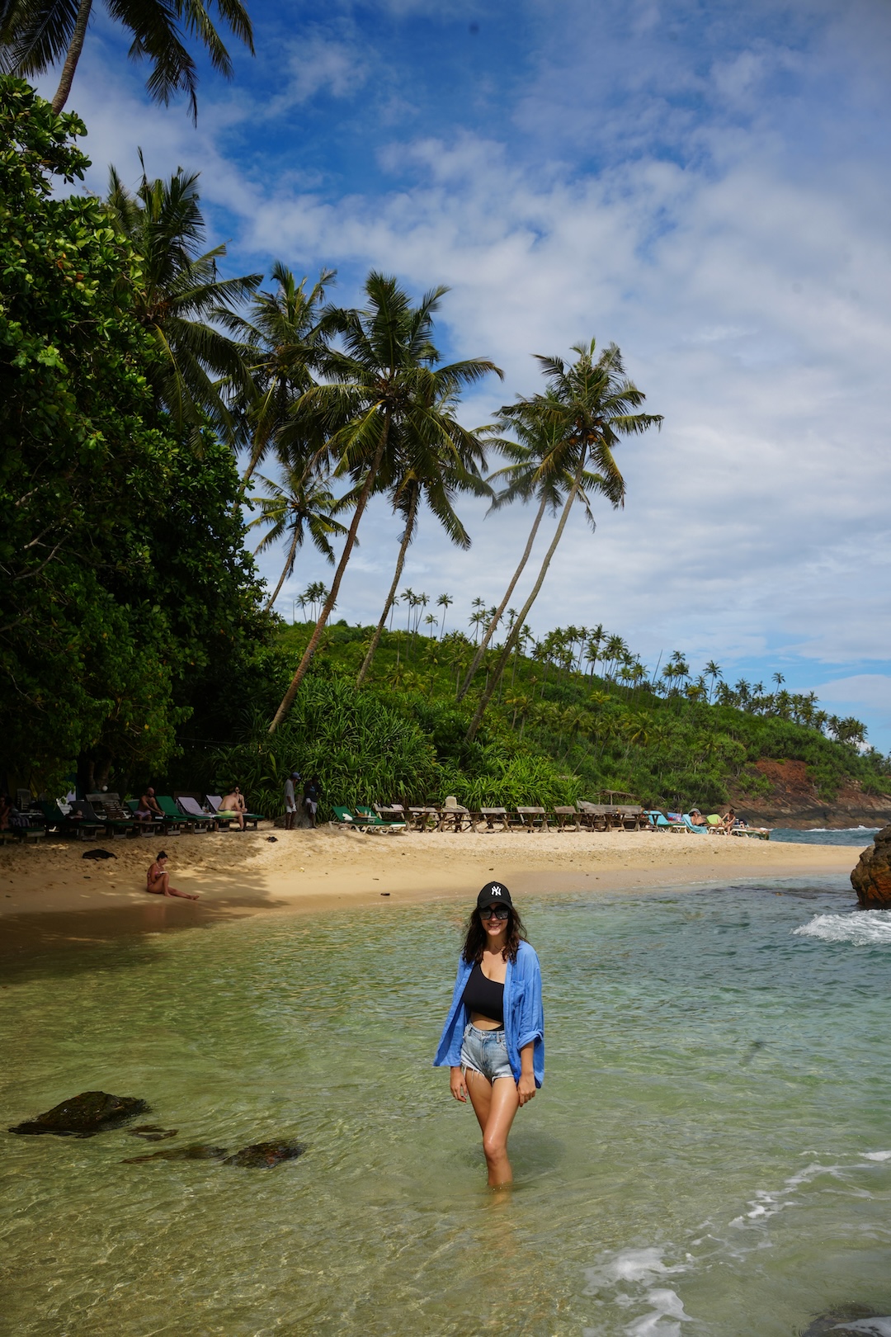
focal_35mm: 35
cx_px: 446
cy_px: 668
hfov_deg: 37.9
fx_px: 1299
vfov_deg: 54.4
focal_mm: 35
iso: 100
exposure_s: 1/320
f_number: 10
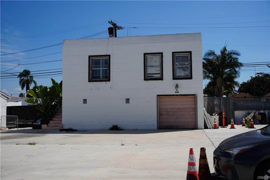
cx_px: 135
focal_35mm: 38
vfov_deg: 35.3
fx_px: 283
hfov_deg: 51.1
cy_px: 90
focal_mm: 37.7
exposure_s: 1/1250
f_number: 5
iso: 100
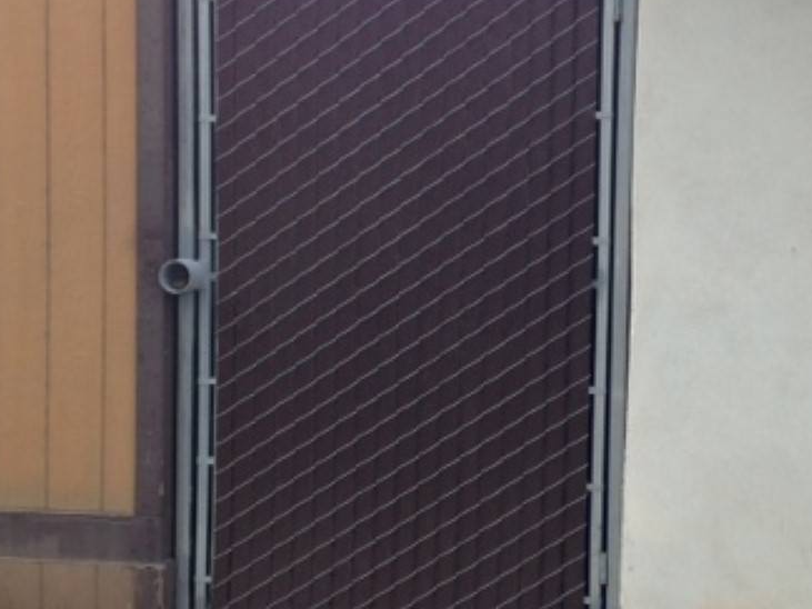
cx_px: 524
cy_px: 302
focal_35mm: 65
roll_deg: +0.6
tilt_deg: -7.0
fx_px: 1524
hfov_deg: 29.7
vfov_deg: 22.6
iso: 50
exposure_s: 1/433
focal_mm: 4.12
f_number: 2.4
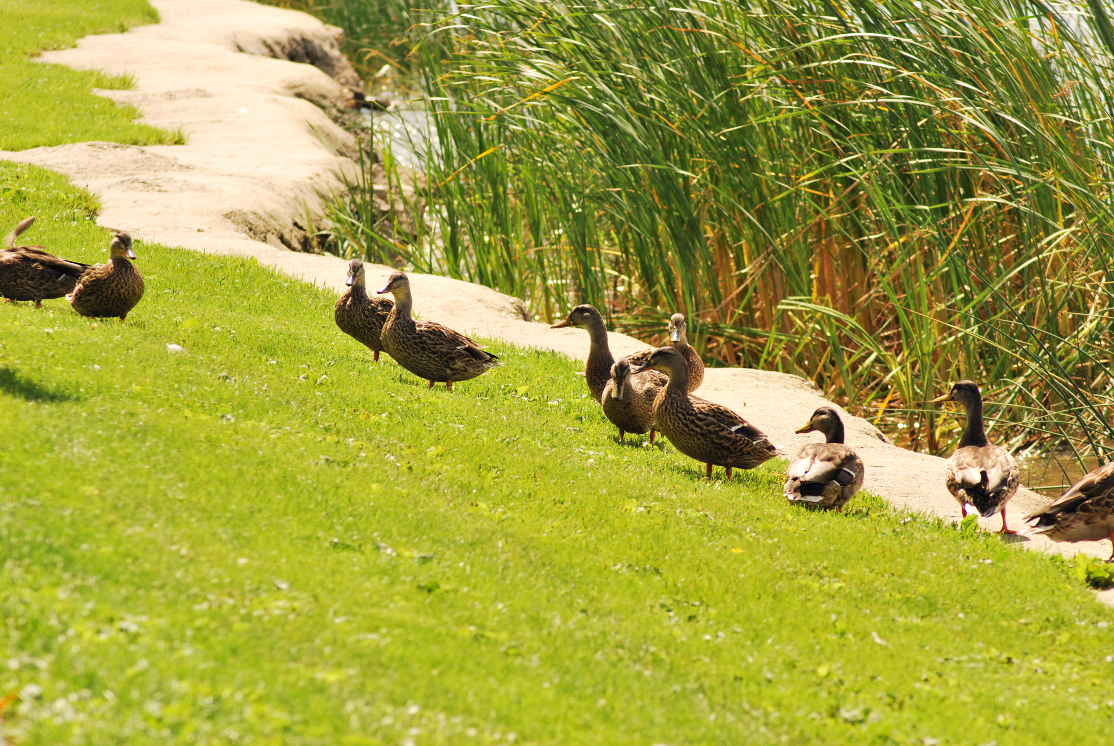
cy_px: 373
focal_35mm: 255
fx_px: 7900
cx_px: 557
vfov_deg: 5.4
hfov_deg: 8.1
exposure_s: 1/1600
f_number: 8
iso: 800
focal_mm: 170
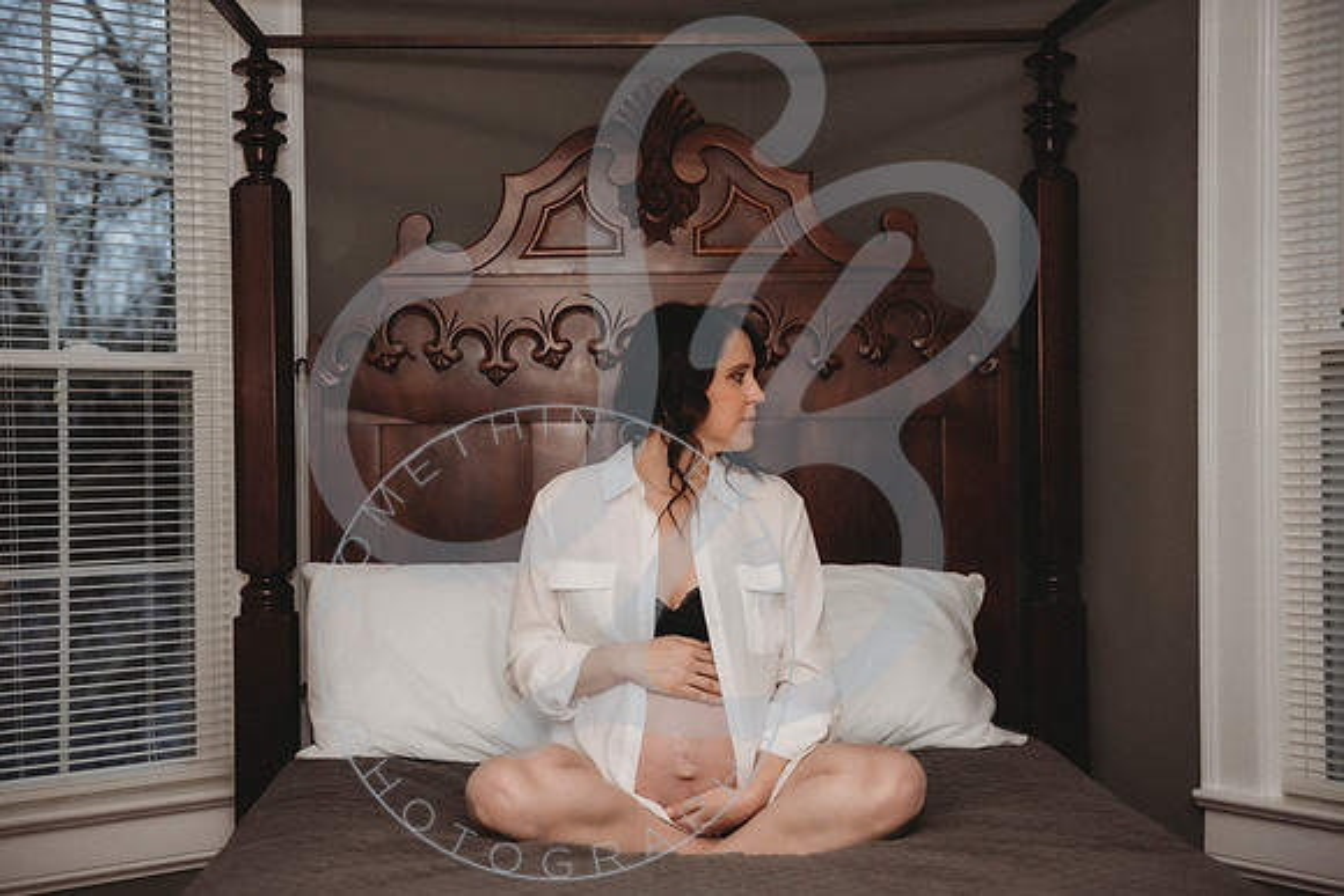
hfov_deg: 37.8
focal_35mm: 53
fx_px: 1963
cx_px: 672
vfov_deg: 25.7
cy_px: 448
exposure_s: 1/125
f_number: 2.8
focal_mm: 50
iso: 200
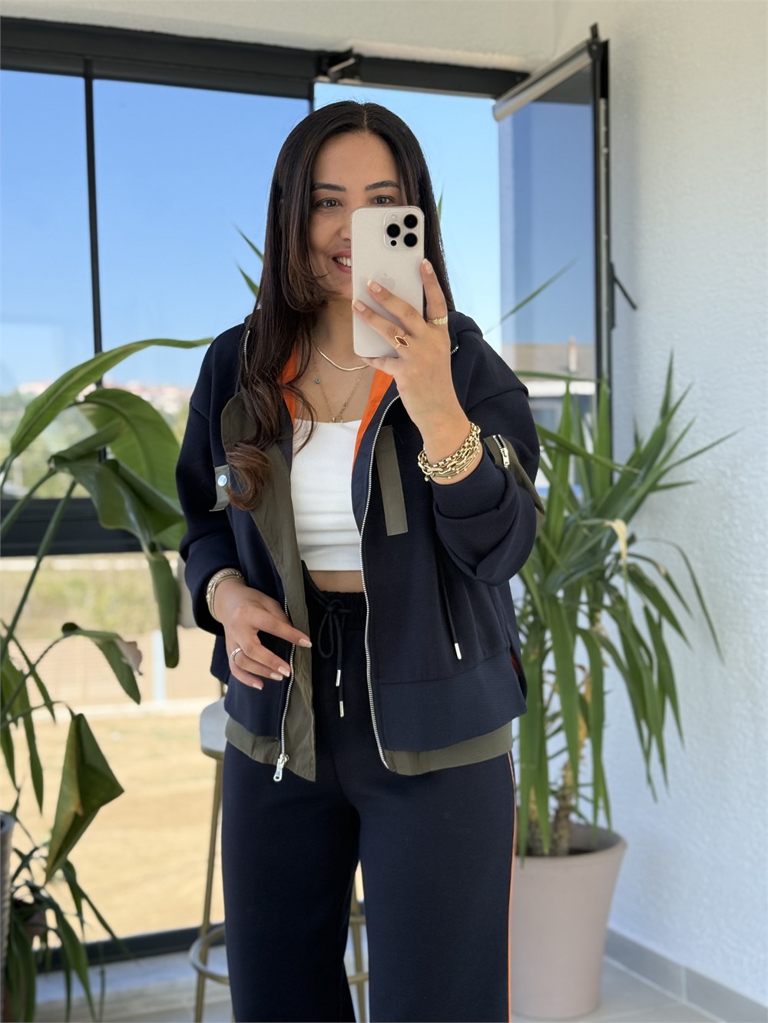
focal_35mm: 48
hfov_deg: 30.3
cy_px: 512
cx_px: 384
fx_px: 1420
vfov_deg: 39.7
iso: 100
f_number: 1.78
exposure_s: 1/786
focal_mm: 6.76
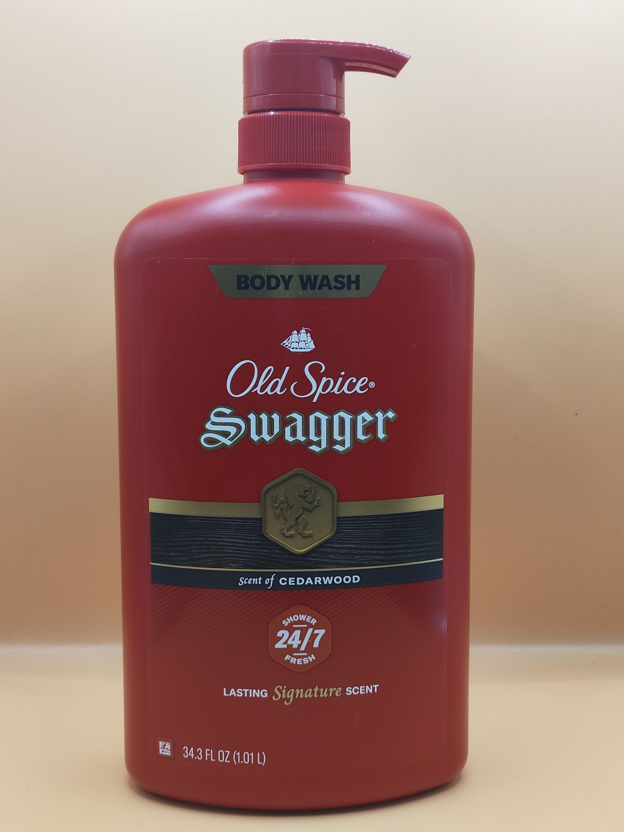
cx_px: 312
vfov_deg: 38.2
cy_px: 416
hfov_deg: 29.1
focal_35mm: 50
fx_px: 1202
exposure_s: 1/100
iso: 263
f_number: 1.88
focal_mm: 5.56
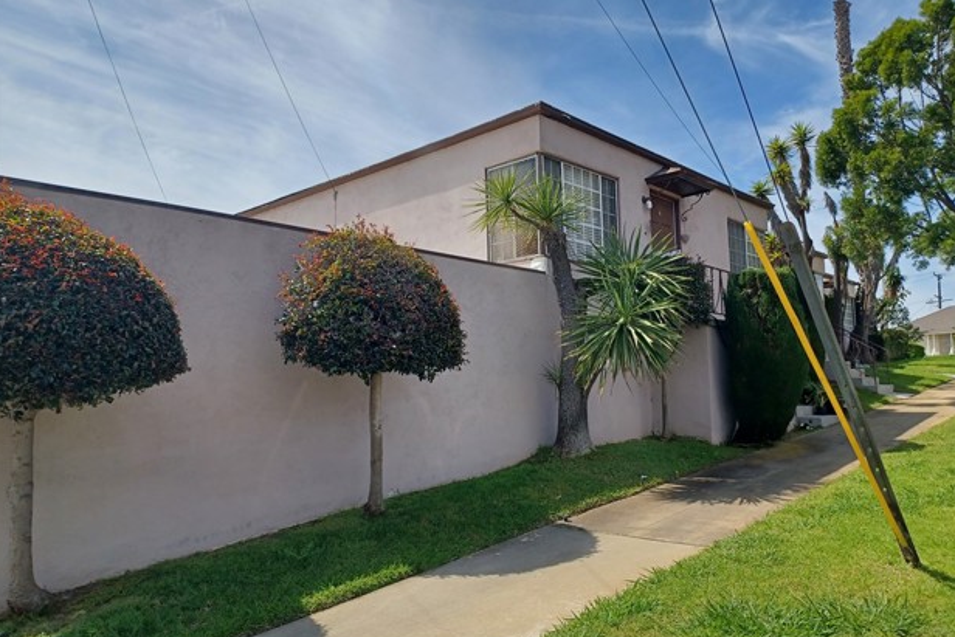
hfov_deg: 67.4
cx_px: 487
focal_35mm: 27
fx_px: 716
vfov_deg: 47.9
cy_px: 335
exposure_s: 1/508
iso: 32
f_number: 1.8
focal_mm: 4.6
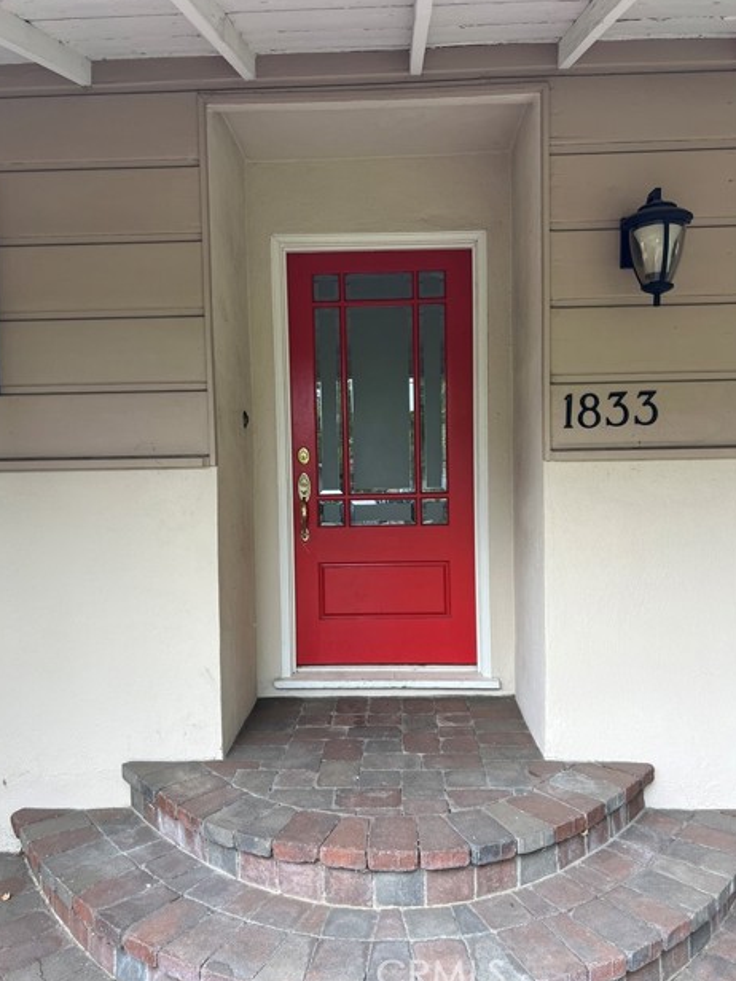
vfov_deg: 65.3
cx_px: 363
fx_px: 765
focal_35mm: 27
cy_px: 487
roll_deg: +2.8
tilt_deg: +0.3
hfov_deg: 51.4
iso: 40
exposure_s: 1/290
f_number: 1.5
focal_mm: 5.7
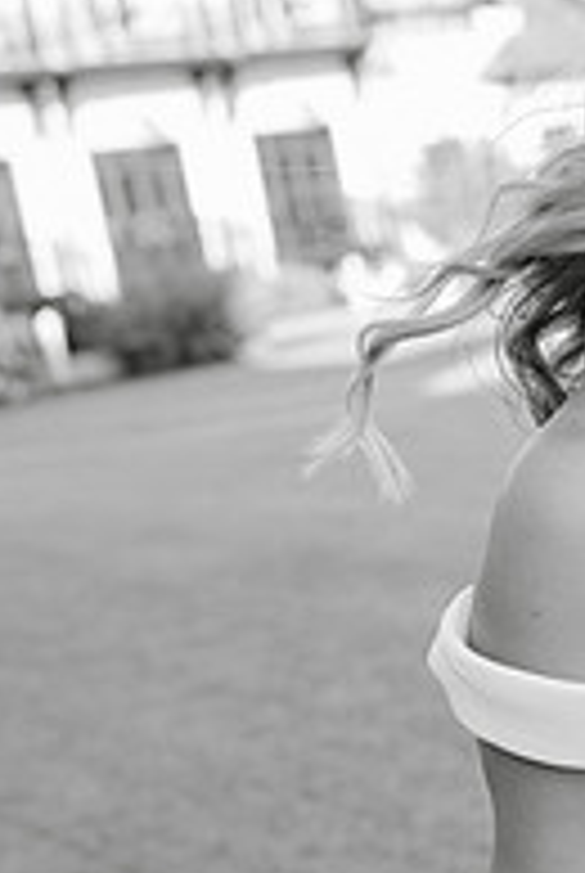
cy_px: 724
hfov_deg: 16.5
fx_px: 1967
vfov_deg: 24.5
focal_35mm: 81
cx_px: 626
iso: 200
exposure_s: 1/800
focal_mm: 35
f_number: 2.5
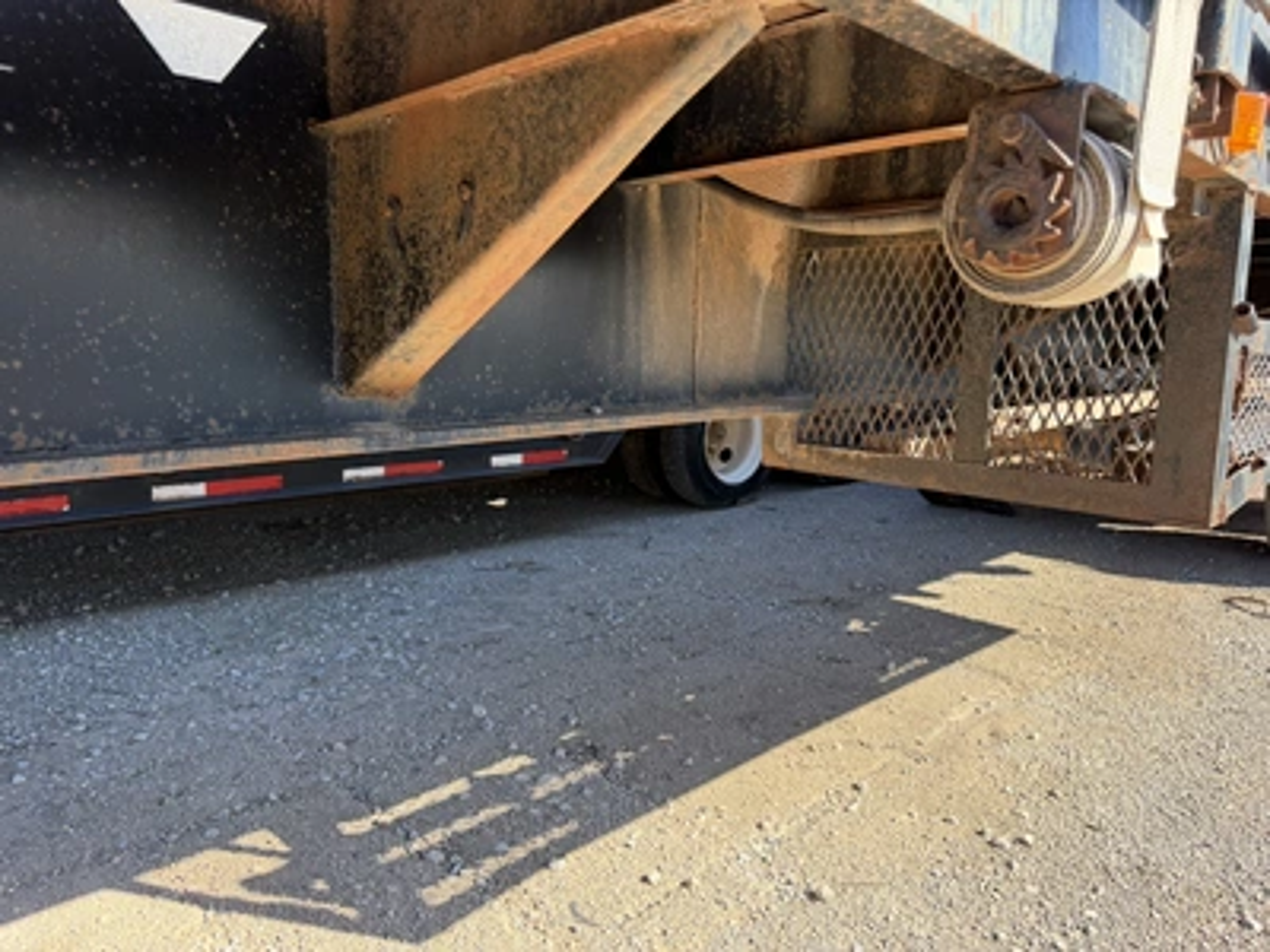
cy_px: 476
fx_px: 881
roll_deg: -2.3
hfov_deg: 71.6
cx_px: 635
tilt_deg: -9.9
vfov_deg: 56.8
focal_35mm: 24
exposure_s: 1/1122
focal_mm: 6.76
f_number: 1.78
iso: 100
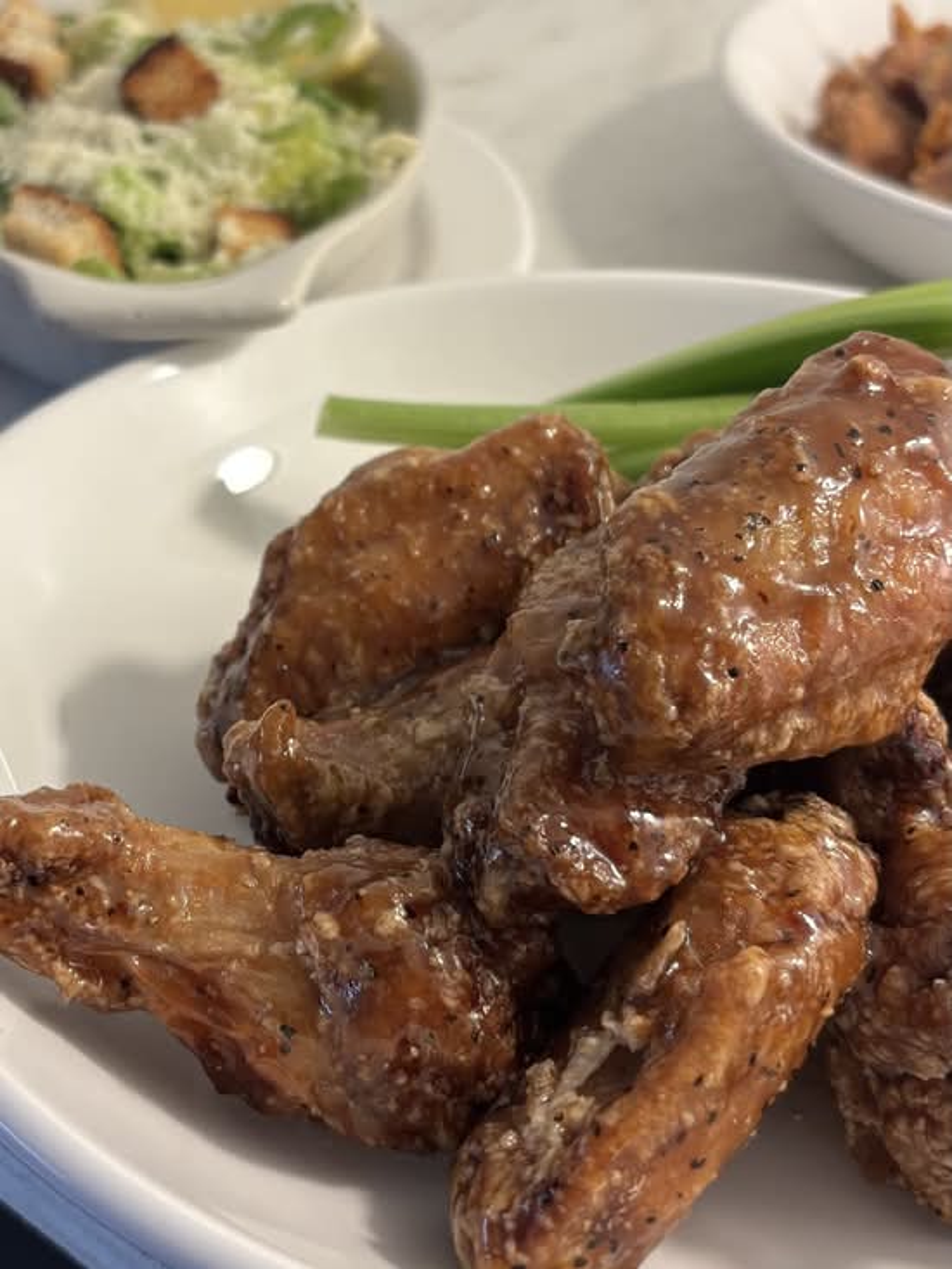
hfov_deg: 53.1
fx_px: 953
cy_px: 634
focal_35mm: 26
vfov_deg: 67.3
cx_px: 476
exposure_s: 1/120
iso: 100
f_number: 1.6
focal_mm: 5.96
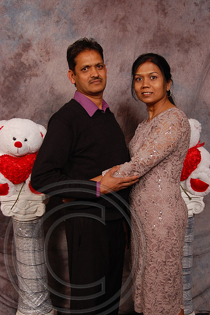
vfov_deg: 46.4
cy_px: 158
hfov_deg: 31.9
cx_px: 105
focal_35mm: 42
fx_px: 368
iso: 400
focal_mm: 28
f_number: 5.6
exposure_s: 1/200
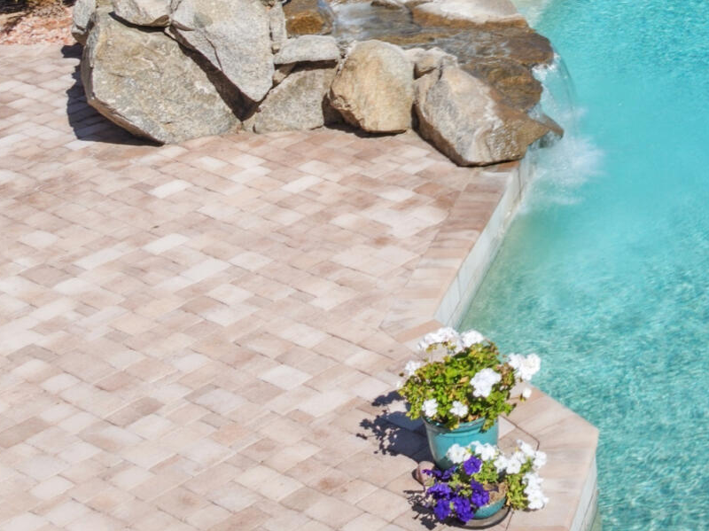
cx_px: 1032
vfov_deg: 15.8
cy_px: -90
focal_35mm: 90
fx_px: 1842
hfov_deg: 19.3
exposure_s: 1/640
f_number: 5.6
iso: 100
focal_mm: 12.29
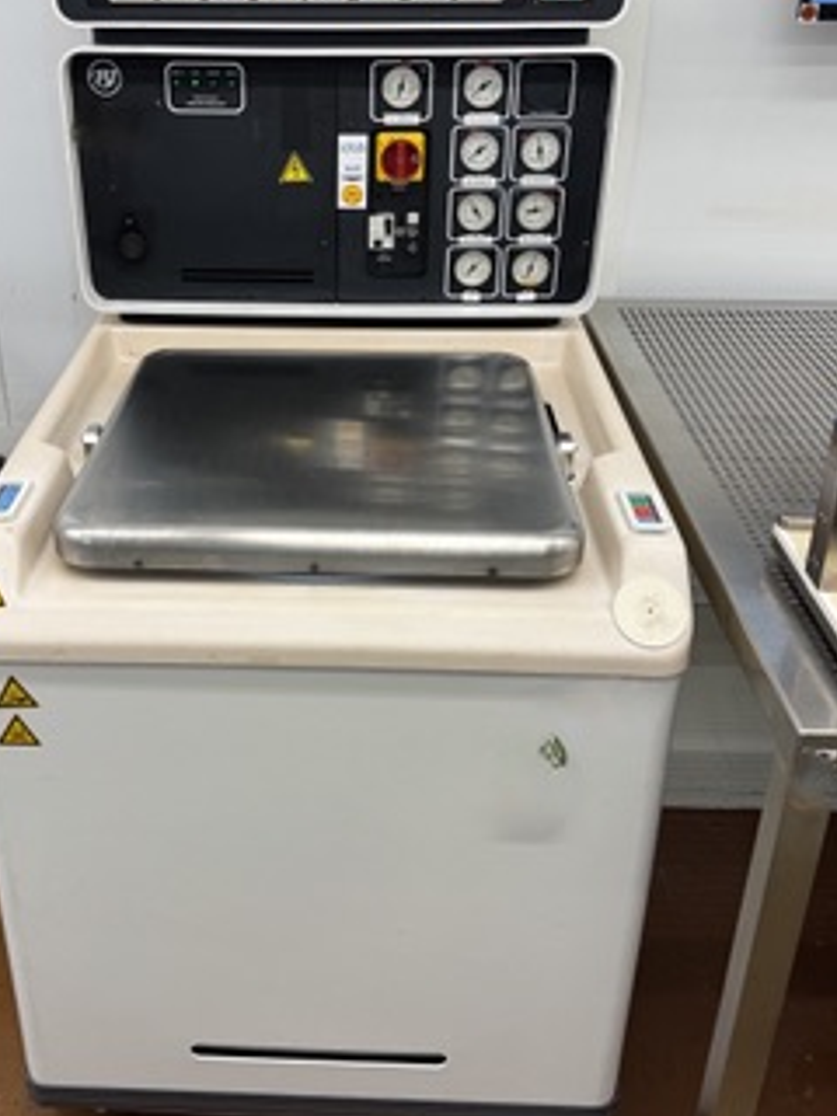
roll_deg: +0.7
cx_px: 328
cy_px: 478
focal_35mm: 36
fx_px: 1161
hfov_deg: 39.5
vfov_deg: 51.2
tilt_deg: -24.8
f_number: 1.78
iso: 64
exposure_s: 1/100
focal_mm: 6.76
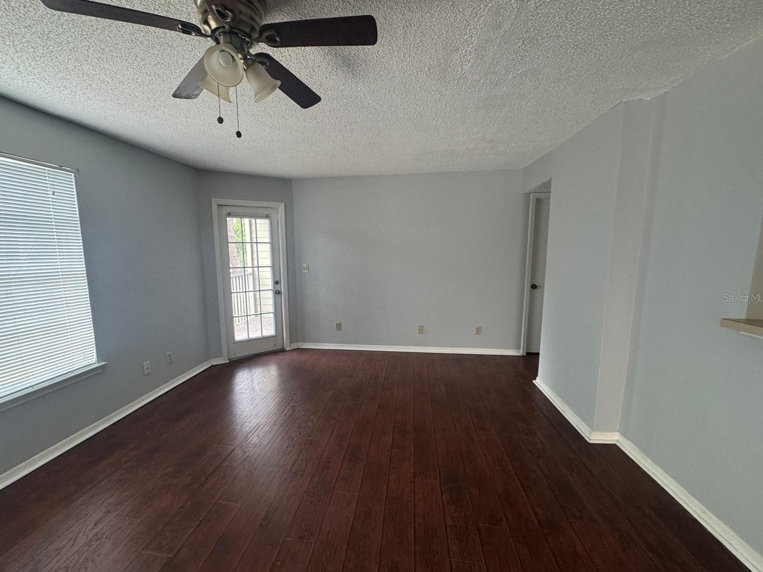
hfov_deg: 98.1
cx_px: 362
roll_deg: +0.0
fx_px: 331
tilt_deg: -9.7
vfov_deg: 81.7
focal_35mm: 15
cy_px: 297
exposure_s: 1/60
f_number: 2.2
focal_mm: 2.22
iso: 200
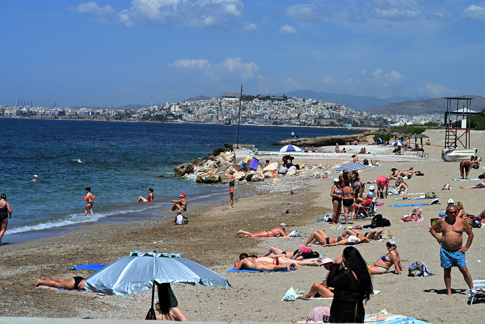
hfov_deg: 21.5
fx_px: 1280
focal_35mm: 95
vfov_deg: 14.4
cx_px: 242
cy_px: 162
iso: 100
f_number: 5.6
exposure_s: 1/800
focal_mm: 95
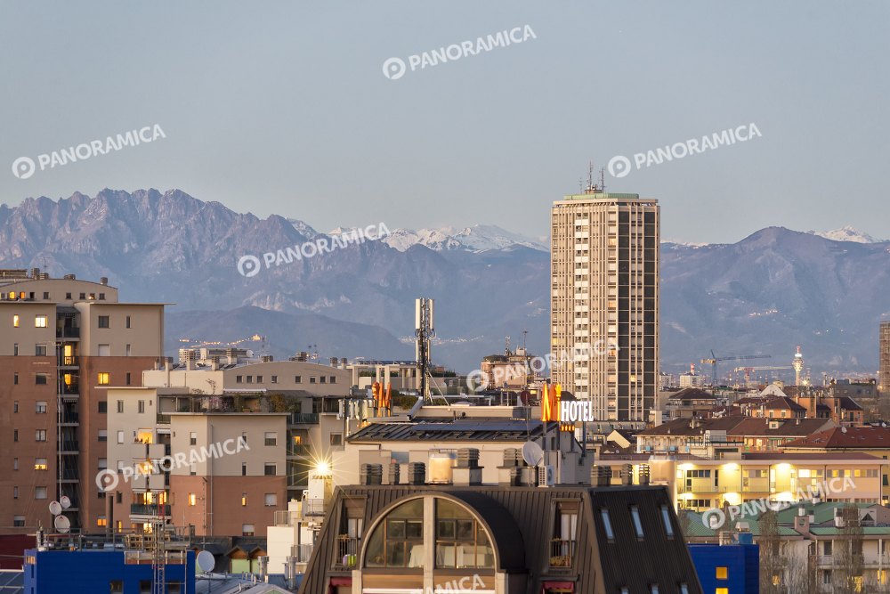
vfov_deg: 5.1
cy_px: 297
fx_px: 6676
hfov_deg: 7.6
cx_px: 445
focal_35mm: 270
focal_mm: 270
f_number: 8
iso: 800
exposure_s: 1/1.67
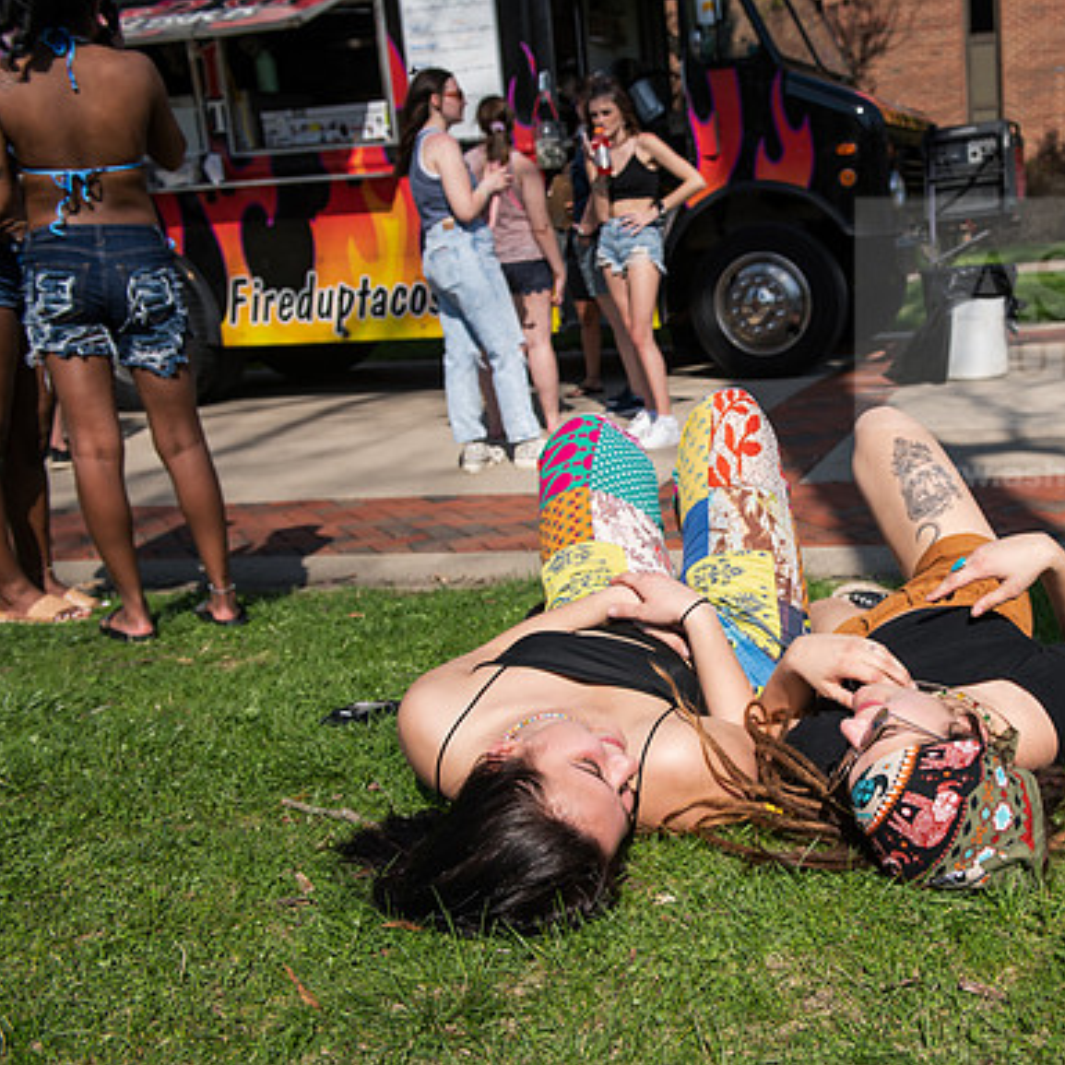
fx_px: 1427
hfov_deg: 40.0
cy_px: 532
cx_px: 772
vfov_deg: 40.9
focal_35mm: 41
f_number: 5
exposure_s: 1/640
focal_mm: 32
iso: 100
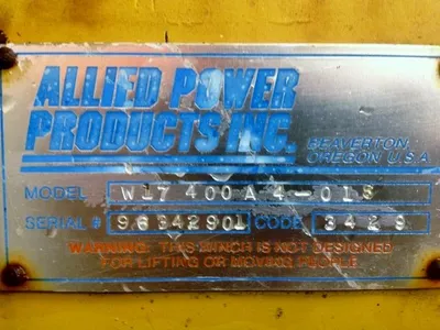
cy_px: 165
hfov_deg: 52.6
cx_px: 220
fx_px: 445
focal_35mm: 35
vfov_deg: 40.7
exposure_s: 1/20
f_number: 2.4
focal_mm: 4.28
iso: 200
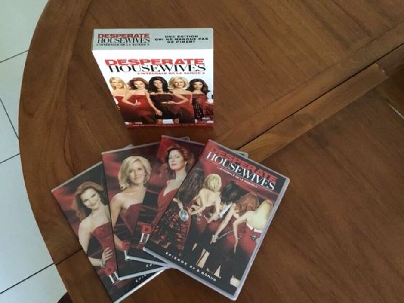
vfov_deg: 43.0
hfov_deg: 55.3
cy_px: 160
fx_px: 385
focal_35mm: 33
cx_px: 206
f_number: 2.4
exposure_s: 1/17
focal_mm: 3.3
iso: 400
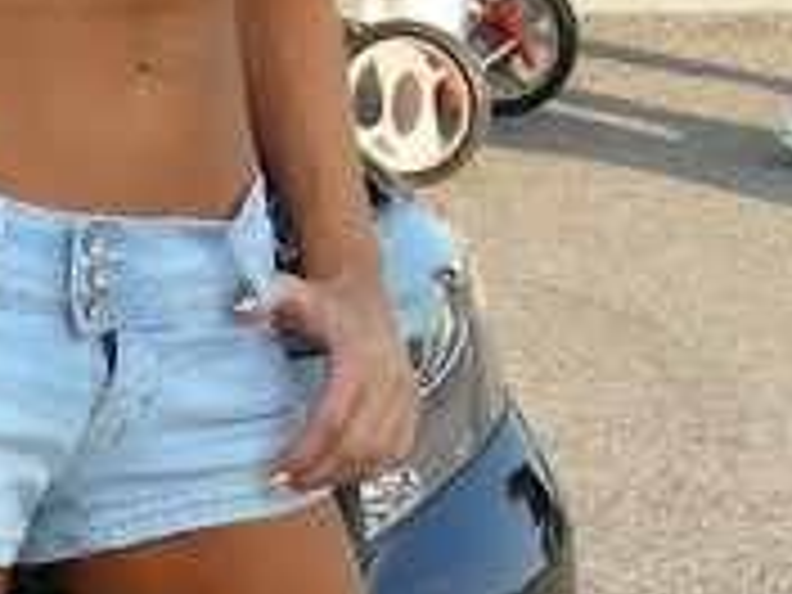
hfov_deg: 8.7
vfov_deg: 6.7
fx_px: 5056
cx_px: -558
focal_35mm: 221
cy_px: 238
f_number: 4
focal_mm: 6.3
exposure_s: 1/176
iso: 50
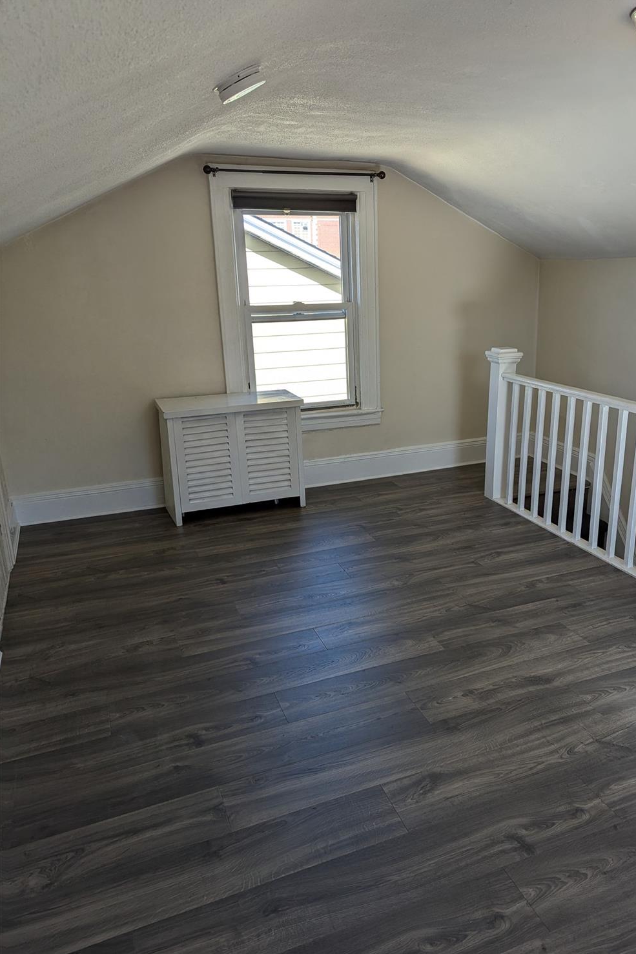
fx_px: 689
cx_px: 372
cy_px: 495
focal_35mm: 26
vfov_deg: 69.4
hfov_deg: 49.3
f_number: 1.85
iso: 47
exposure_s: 1/549
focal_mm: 6.81
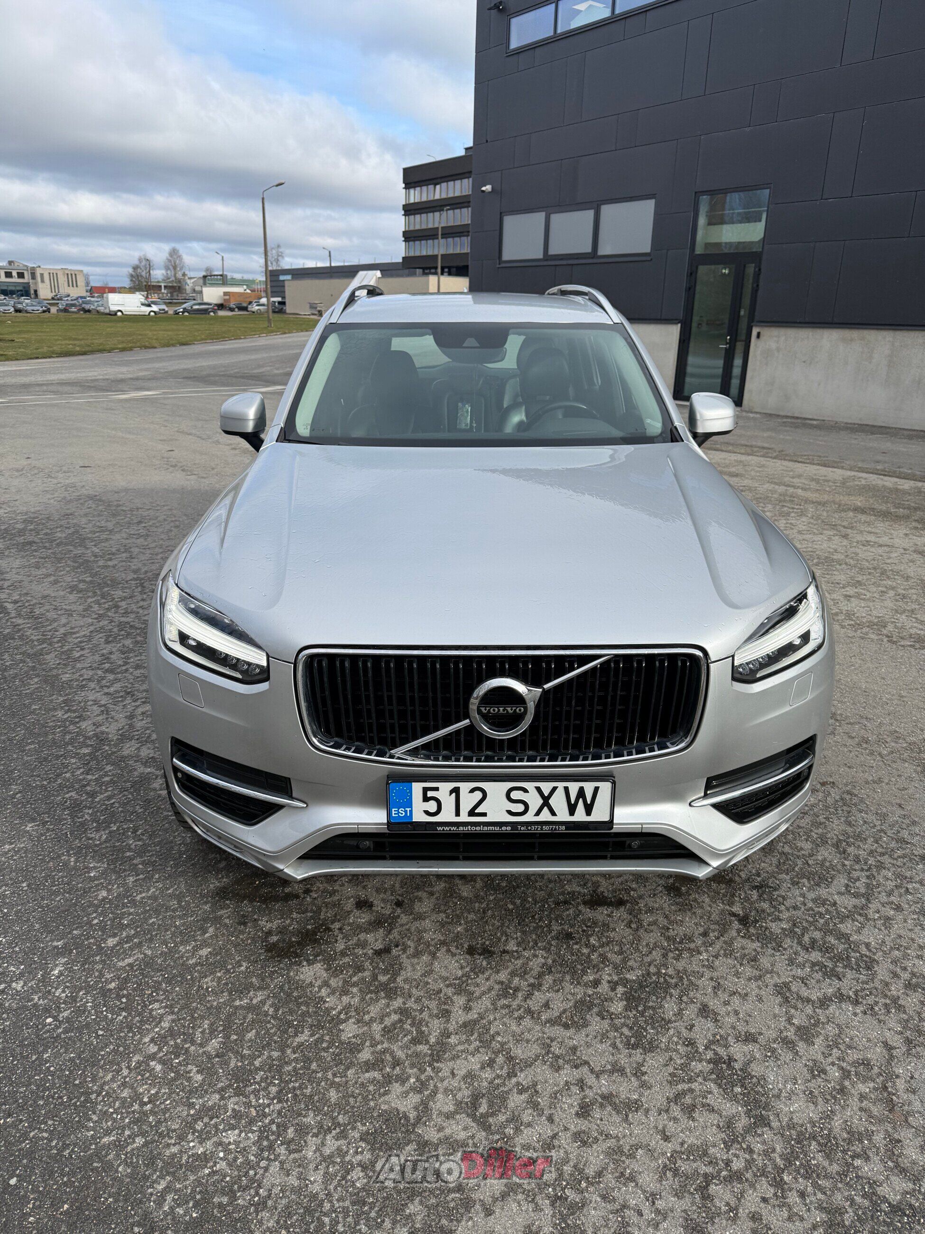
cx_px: 462
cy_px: 617
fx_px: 855
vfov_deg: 71.6
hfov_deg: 56.8
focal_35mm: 24
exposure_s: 1/2445
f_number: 1.78
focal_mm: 6.76
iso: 80
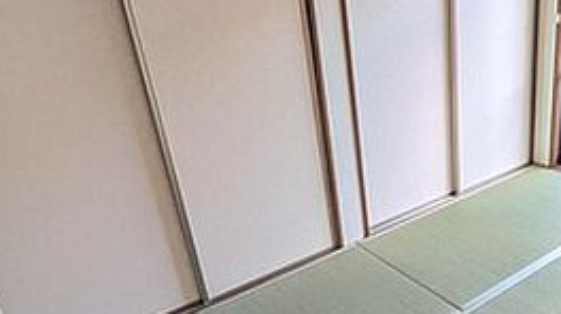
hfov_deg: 51.4
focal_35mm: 37
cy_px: 187
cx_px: 431
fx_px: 550
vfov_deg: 31.8
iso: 126
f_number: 2.2
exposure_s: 1/106
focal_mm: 1.85
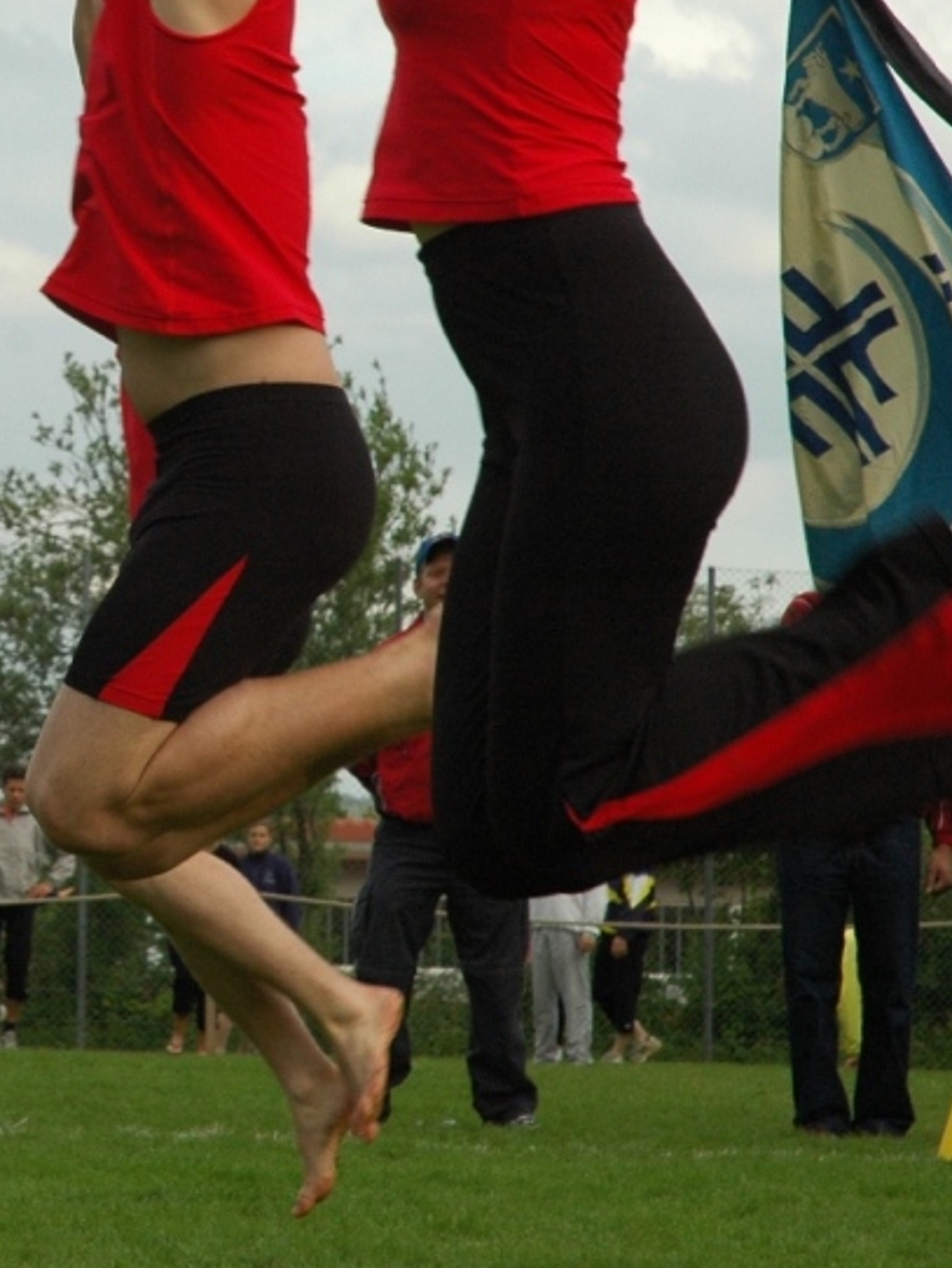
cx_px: 596
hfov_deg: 10.0
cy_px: 377
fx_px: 5459
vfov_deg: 13.2
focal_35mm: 149
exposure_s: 1/250
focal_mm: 70
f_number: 10
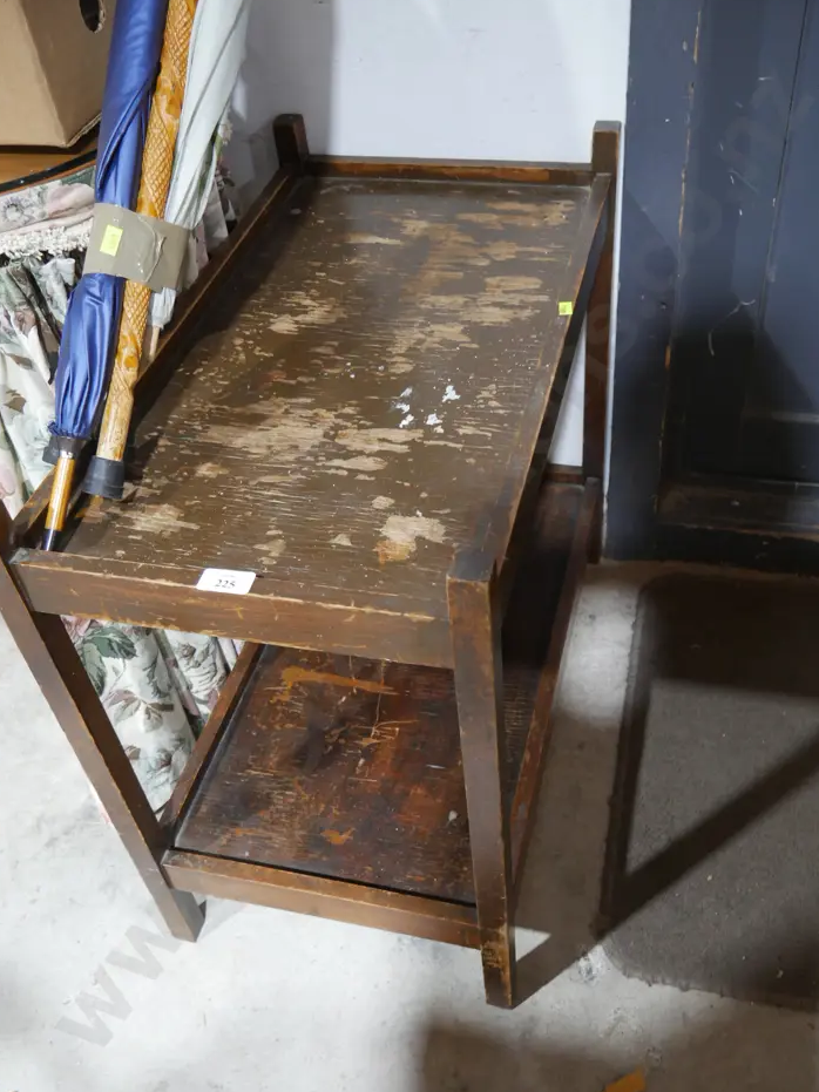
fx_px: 1041
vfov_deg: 55.3
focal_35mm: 33
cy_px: 564
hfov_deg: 42.9
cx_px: 433
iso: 1000
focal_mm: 15
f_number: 3.6
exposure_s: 1/60
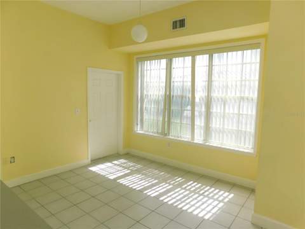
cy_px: 114
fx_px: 203
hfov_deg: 73.9
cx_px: 152
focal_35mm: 23
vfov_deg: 58.9
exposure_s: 1/60
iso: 125
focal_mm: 4
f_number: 3
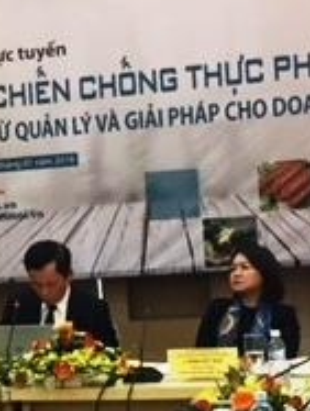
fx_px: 1178
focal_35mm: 99
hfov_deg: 14.7
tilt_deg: -2.5
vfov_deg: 19.7
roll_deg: +2.2
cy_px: 277
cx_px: -15
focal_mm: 4.15
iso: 160
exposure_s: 1/33
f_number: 2.2
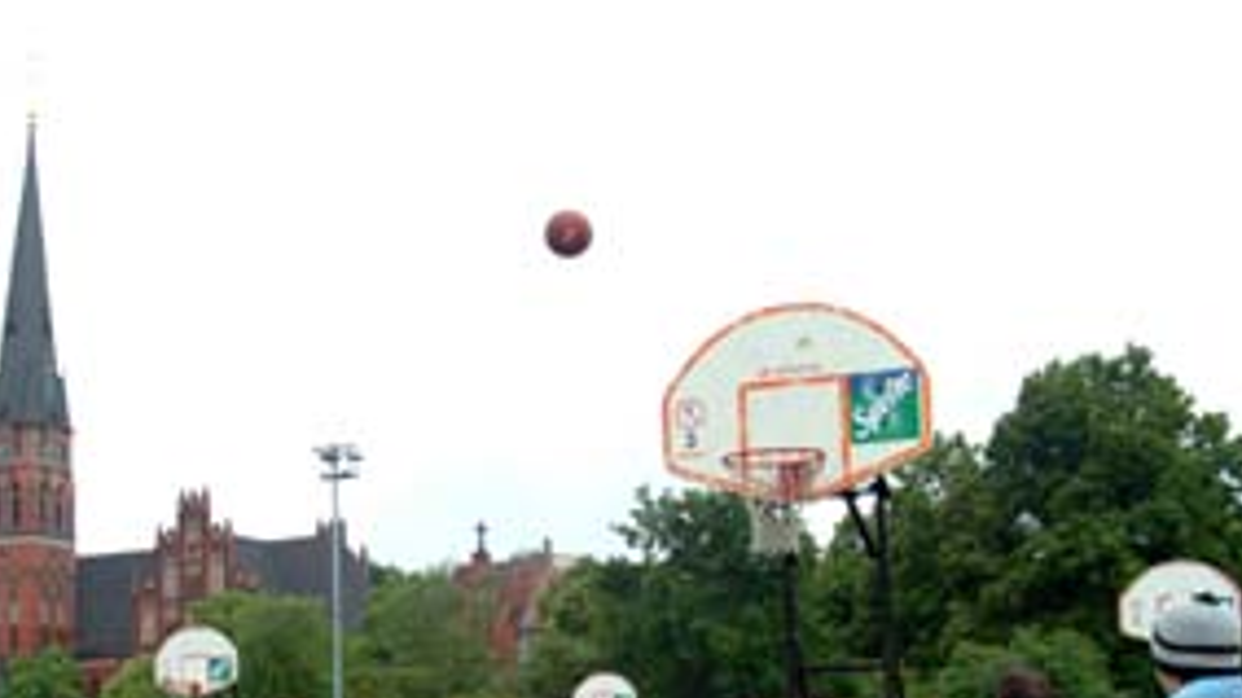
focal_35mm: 55
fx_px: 1811
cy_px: 615
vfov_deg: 21.4
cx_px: 522
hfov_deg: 37.8
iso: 400
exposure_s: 1/350
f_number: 9.5
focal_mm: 22
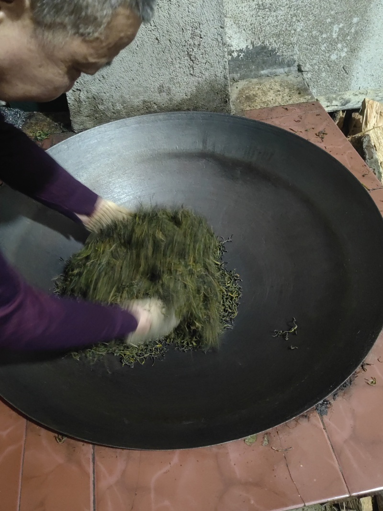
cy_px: 256
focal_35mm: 27
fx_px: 398
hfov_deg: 51.3
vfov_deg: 65.3
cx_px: 192
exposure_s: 1/20
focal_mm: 5.54
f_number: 1.8
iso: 1250
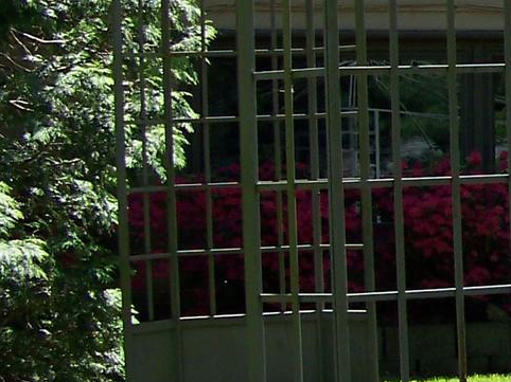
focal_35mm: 153
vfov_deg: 9.7
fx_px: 2257
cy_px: 84
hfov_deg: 12.0
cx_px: 897
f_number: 2.8
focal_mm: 5.85
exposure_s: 1/320
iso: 64
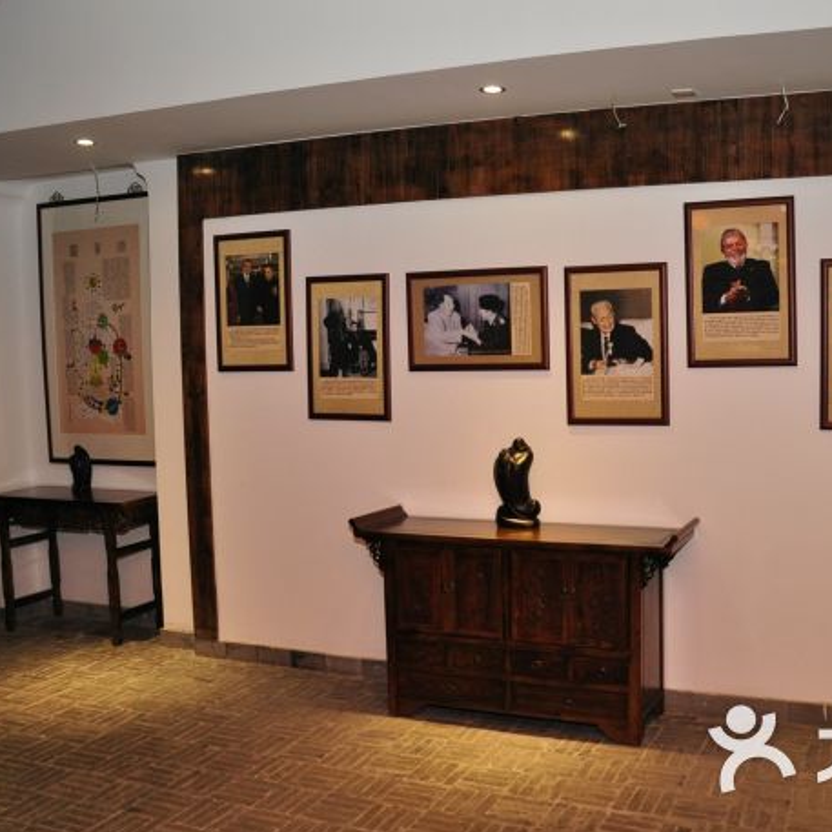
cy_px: 420
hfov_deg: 42.5
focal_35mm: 39
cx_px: 528
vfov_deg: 42.8
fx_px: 1061
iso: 800
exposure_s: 1/60
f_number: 4
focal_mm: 20
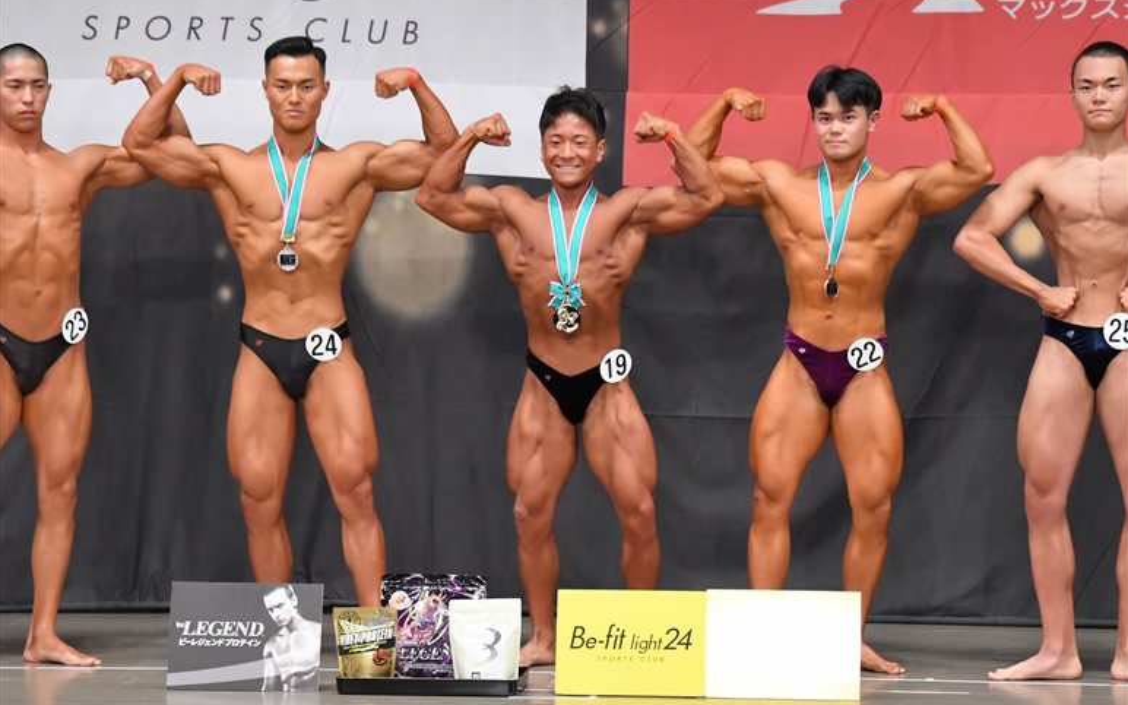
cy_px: 347
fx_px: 6823
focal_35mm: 222
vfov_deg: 5.9
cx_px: 565
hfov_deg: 9.5
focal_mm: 145
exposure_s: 1/400
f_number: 5.6
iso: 6400
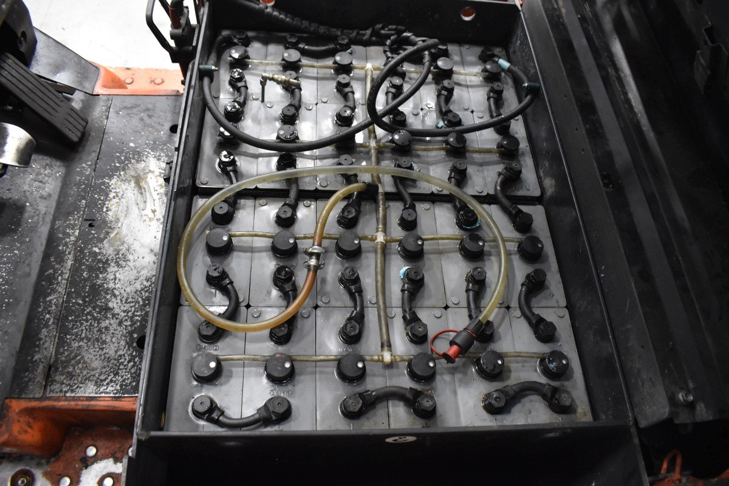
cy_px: 243
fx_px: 547
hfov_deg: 67.4
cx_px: 364
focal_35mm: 27
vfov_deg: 47.9
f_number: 4.5
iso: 1600
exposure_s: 1/25
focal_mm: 18
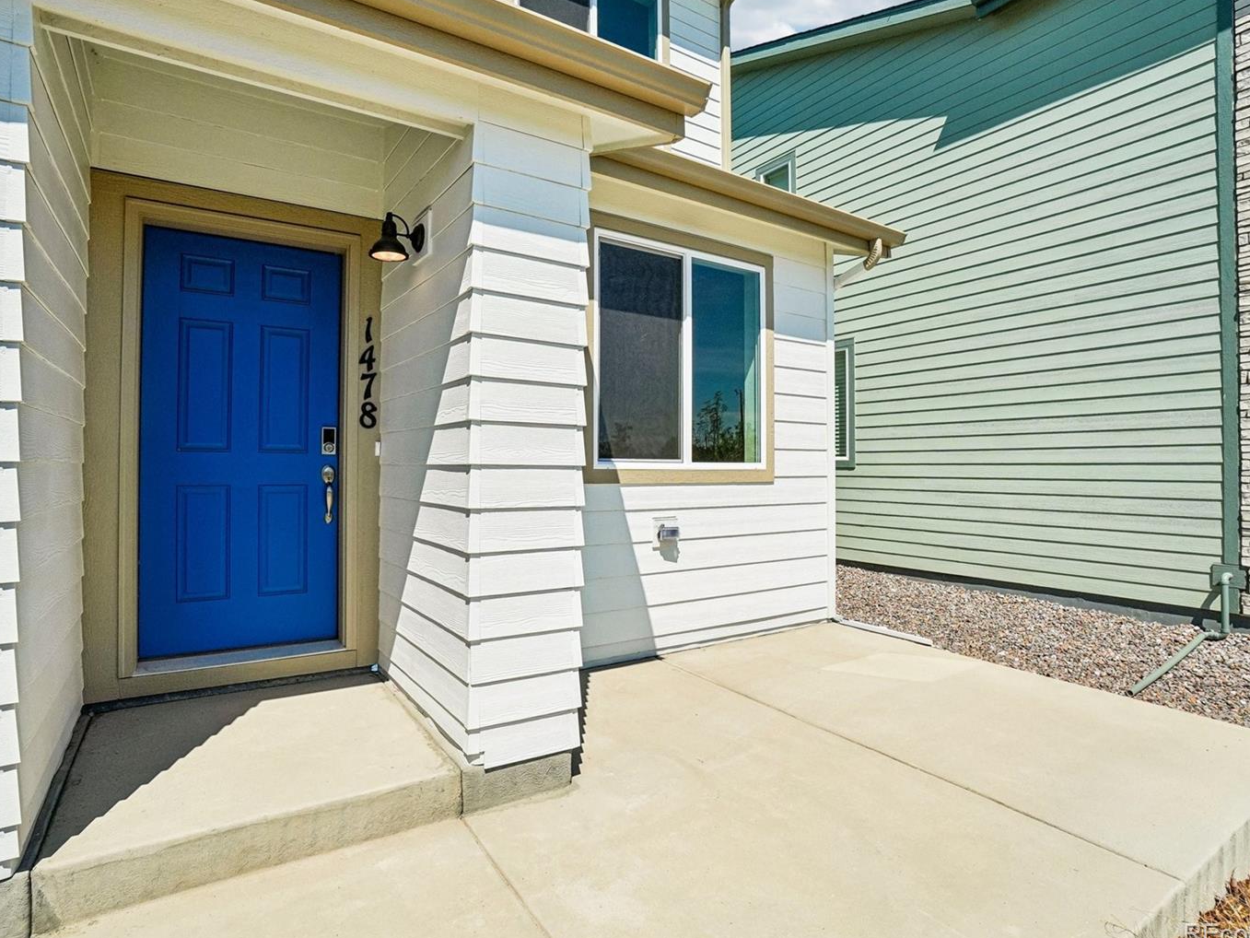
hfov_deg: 91.0
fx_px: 614
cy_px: 462
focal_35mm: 17
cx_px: 596
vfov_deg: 74.7
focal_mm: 10
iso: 320
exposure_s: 1/2000
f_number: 8
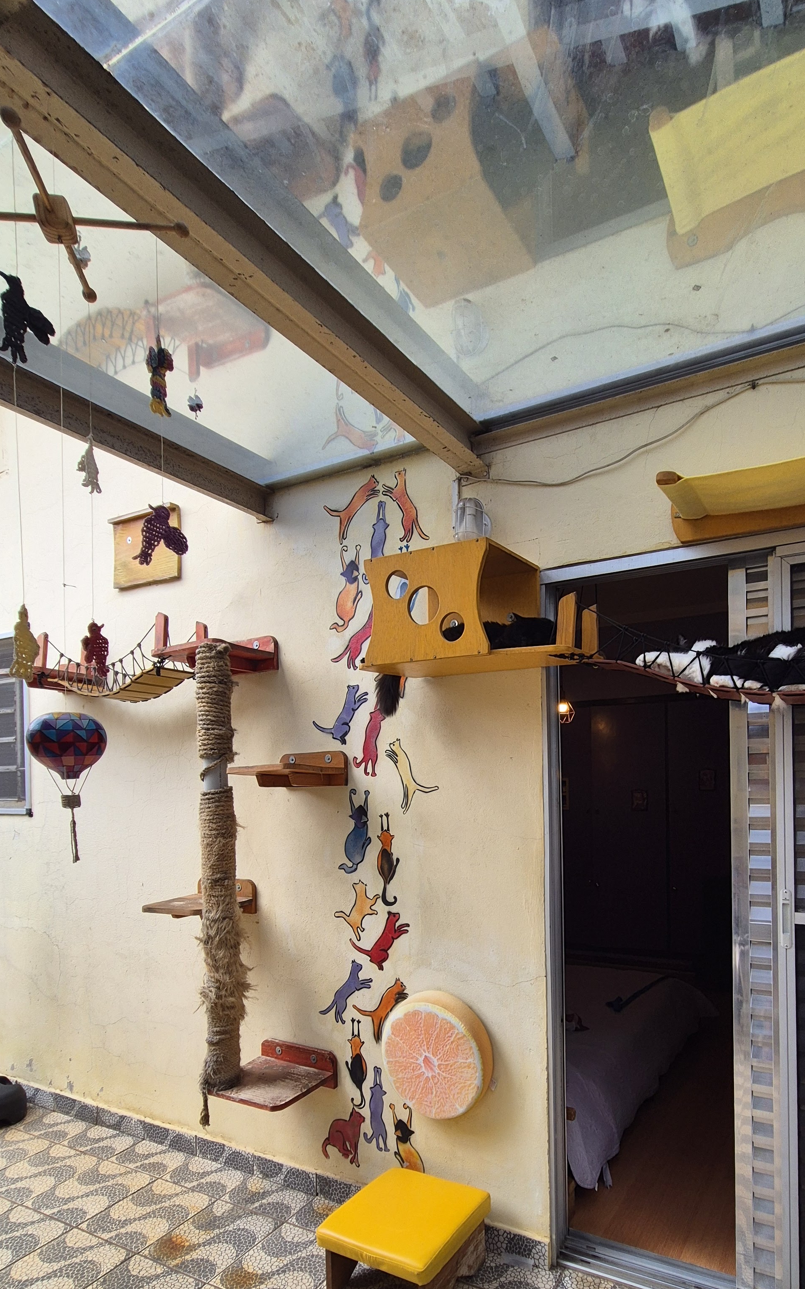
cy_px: 800
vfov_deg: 89.4
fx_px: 632
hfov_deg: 63.8
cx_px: 519
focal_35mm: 18
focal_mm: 2.2
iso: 50
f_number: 2.2
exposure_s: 1/399
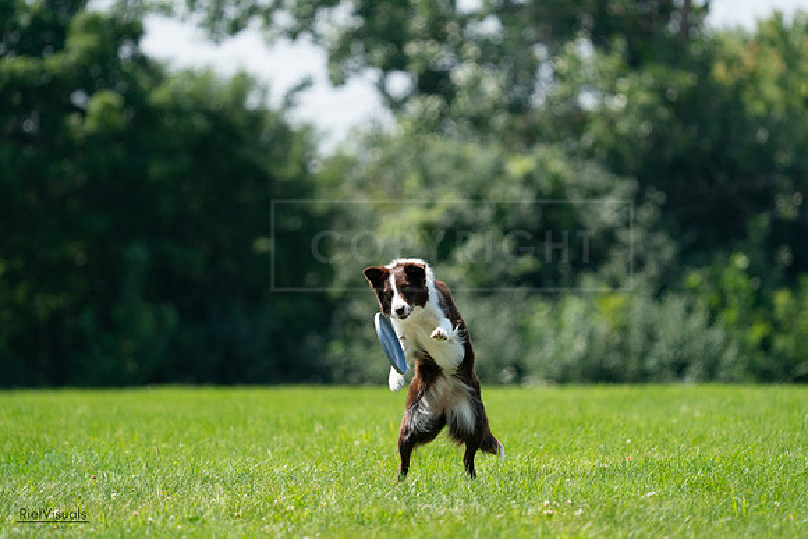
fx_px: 8396
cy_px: 270
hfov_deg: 5.5
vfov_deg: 3.7
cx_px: 404
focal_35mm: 374
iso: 1250
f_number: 6.3
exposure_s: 1/4000
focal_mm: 374
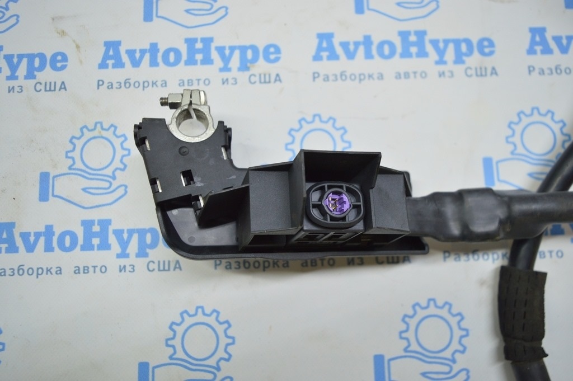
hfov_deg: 62.0
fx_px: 477
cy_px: 190
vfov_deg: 43.5
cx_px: 286
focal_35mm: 30
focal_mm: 20
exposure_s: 1/80
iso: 400
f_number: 3.5
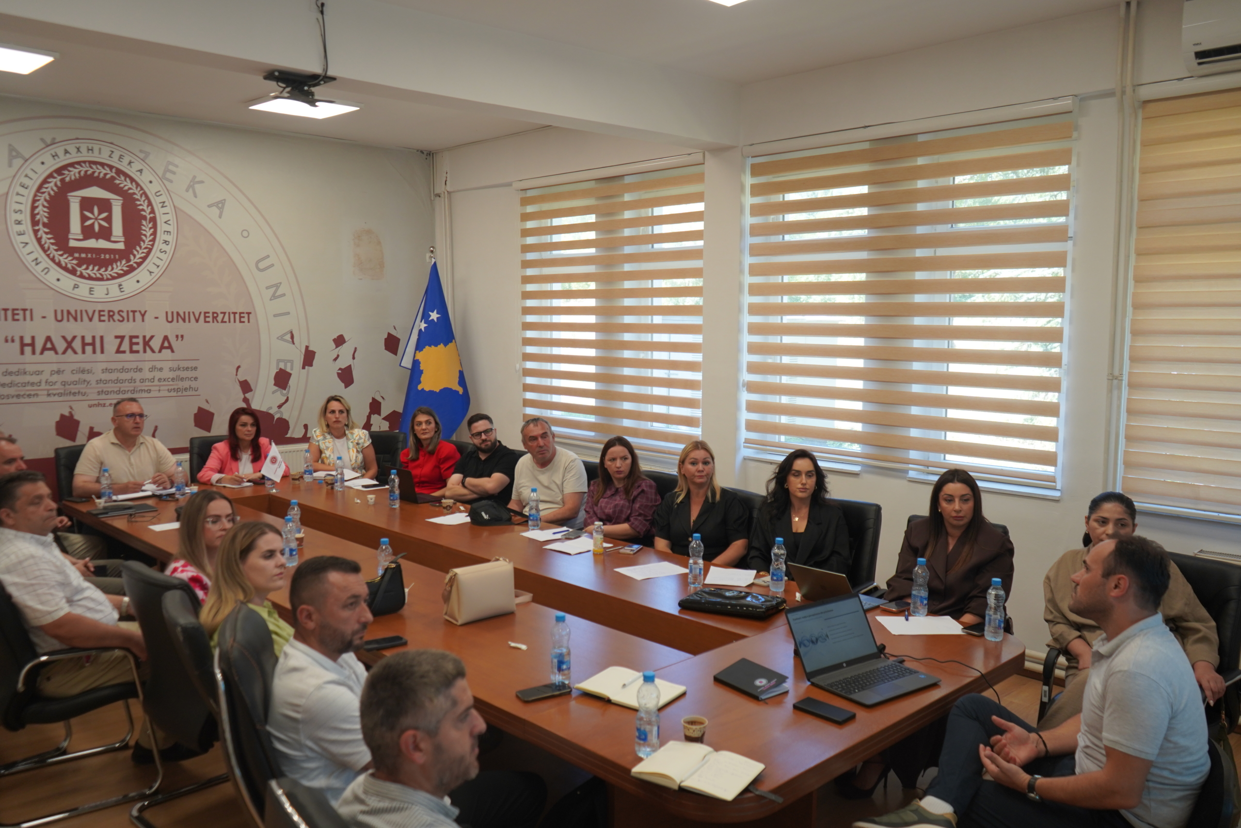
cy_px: 414
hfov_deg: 65.5
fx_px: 965
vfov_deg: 46.4
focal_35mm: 28
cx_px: 620
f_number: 4
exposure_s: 1/160
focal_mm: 28
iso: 640
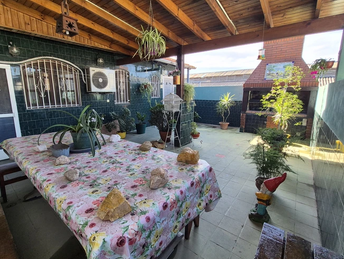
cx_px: 165
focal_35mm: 16
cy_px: 119
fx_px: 159
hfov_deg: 94.4
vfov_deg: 78.0
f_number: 2.2
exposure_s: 1/169
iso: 50
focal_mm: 1.74
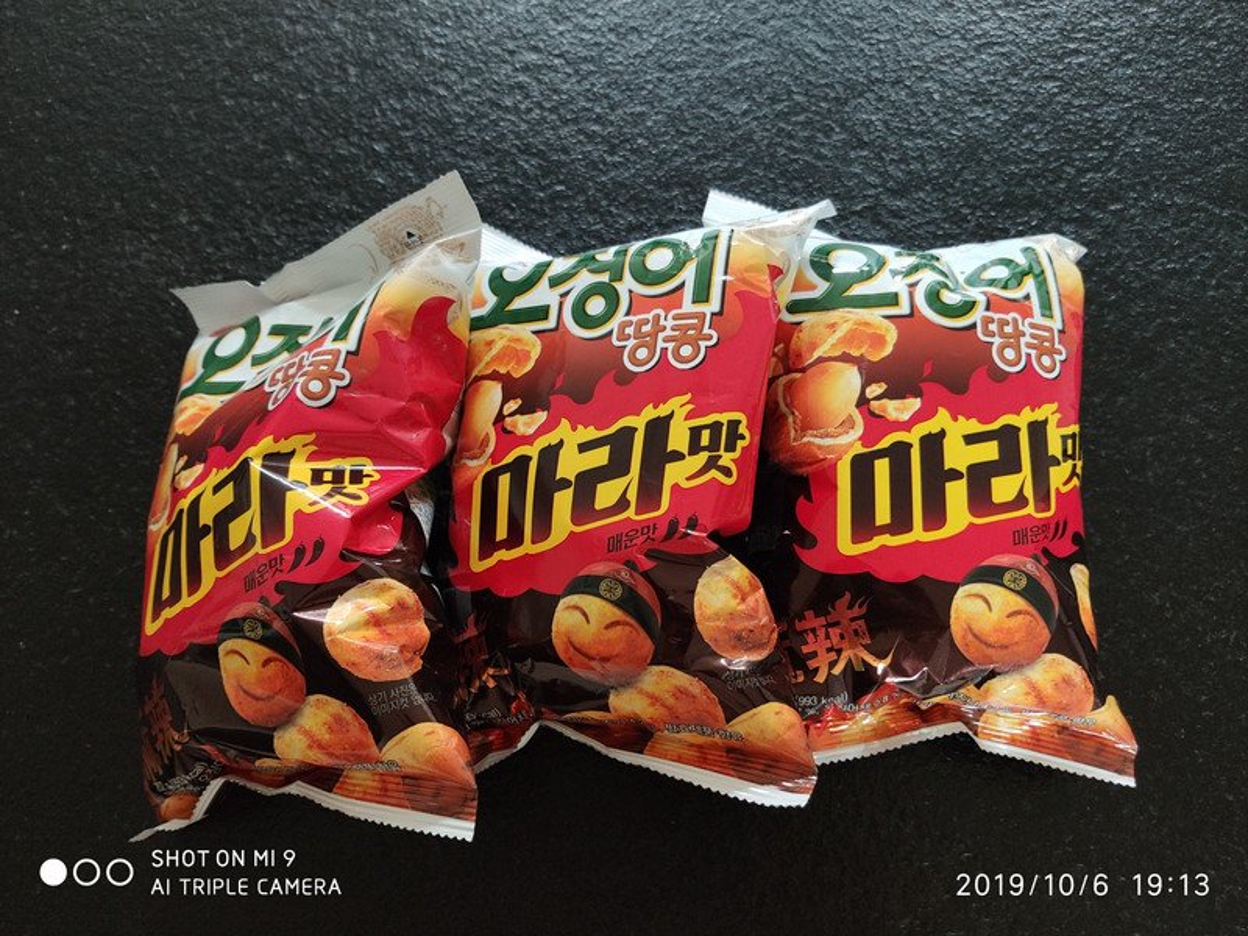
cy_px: 468
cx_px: 624
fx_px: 973
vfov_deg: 51.4
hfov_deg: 65.3
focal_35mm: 27
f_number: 1.75
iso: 4332
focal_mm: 4.75
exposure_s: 1/60
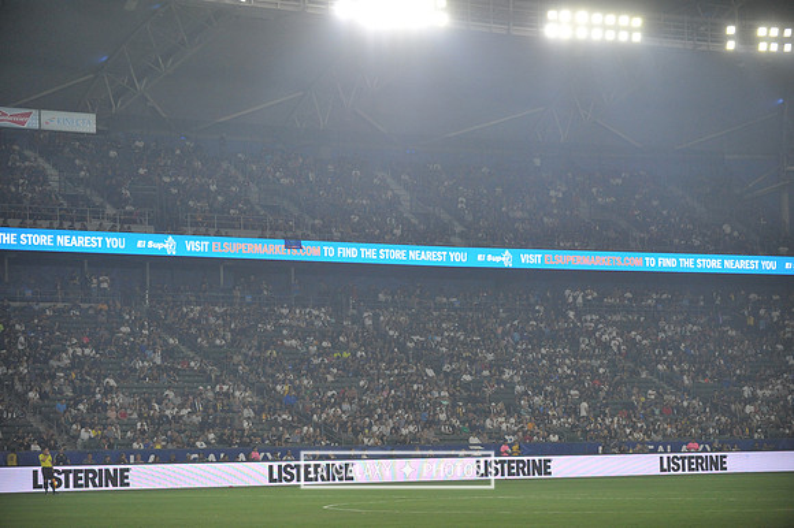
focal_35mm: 105
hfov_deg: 19.5
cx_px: 397
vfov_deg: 13.0
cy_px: 264
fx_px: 2314
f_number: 3.2
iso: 3200
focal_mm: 105
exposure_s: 1/2500
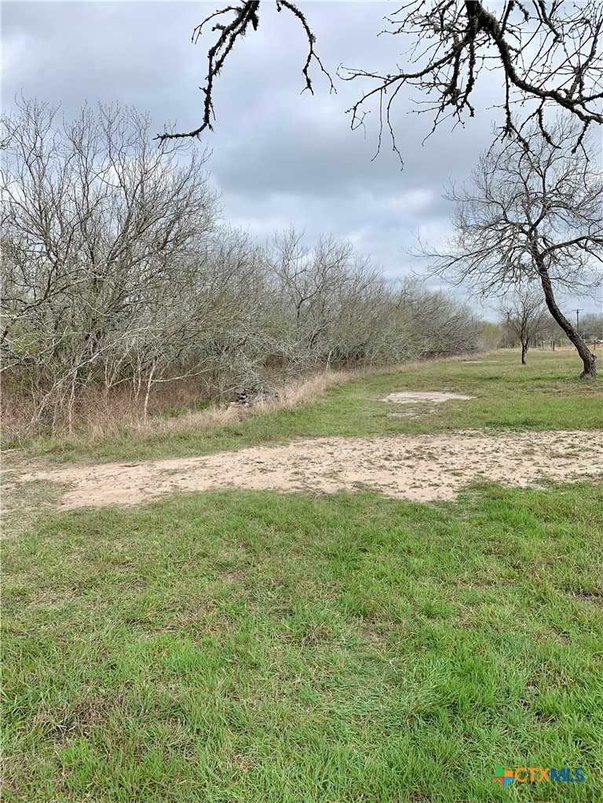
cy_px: 402
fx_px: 604
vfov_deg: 67.3
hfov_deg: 53.1
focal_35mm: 26
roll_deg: +1.3
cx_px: 302
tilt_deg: -4.7
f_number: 1.8
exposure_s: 1/2075
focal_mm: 4.25
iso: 25
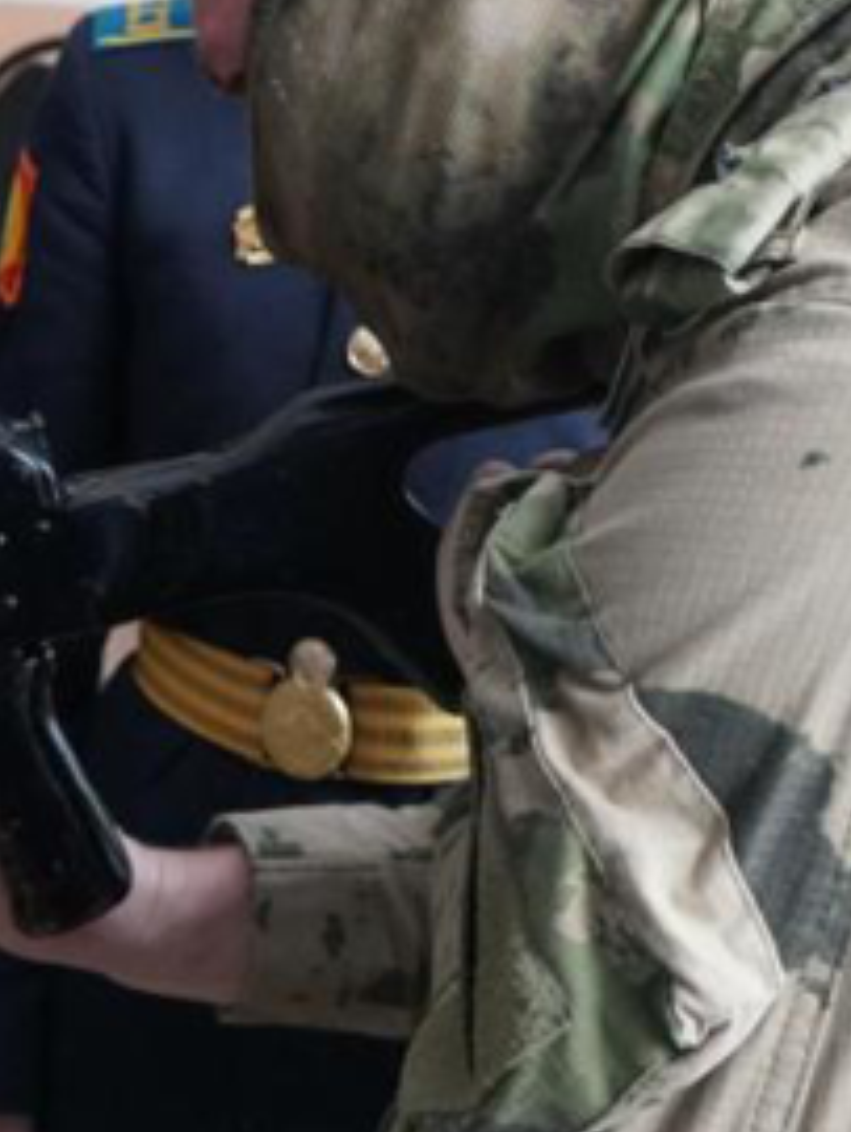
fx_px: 2356
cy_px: 402
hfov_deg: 20.1
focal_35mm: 72
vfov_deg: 26.9
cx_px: 111
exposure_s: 1/160
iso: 1600
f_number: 4
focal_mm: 18
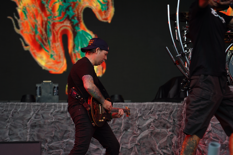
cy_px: 78
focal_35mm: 105
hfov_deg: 19.5
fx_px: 680
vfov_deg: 13.0
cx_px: 116
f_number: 4
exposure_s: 1/125
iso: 125
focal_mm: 105
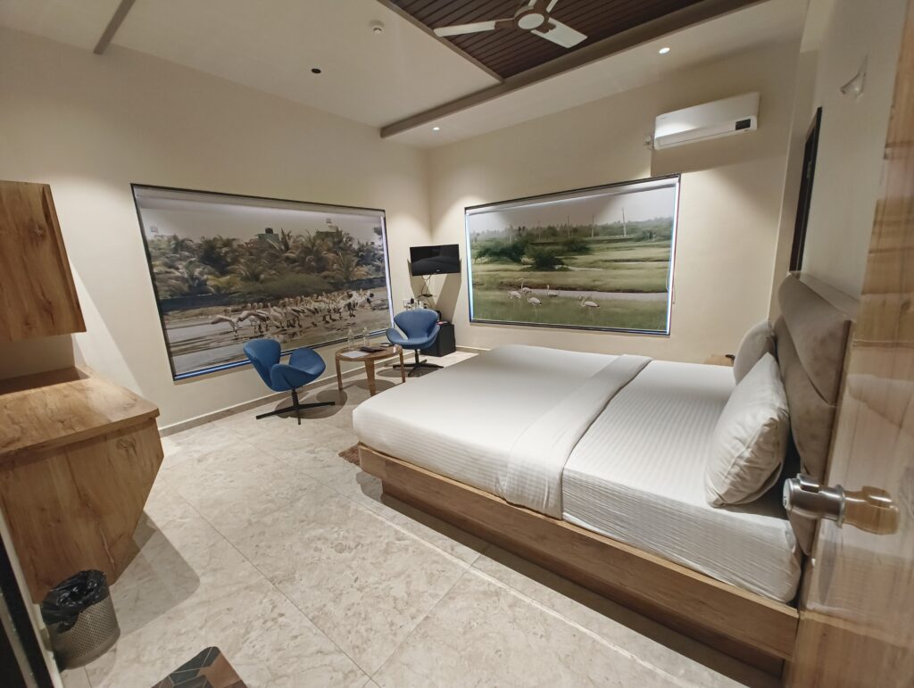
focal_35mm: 14
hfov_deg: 102.0
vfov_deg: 85.8
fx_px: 370
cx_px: 457
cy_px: 344
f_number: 2.2
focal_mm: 2.15
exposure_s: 1/50
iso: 1293
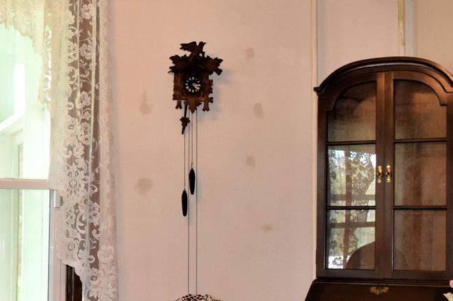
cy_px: 194
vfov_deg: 16.0
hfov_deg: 22.3
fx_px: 1069
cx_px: -71
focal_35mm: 85
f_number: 5
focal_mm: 18
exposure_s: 1/100
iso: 800
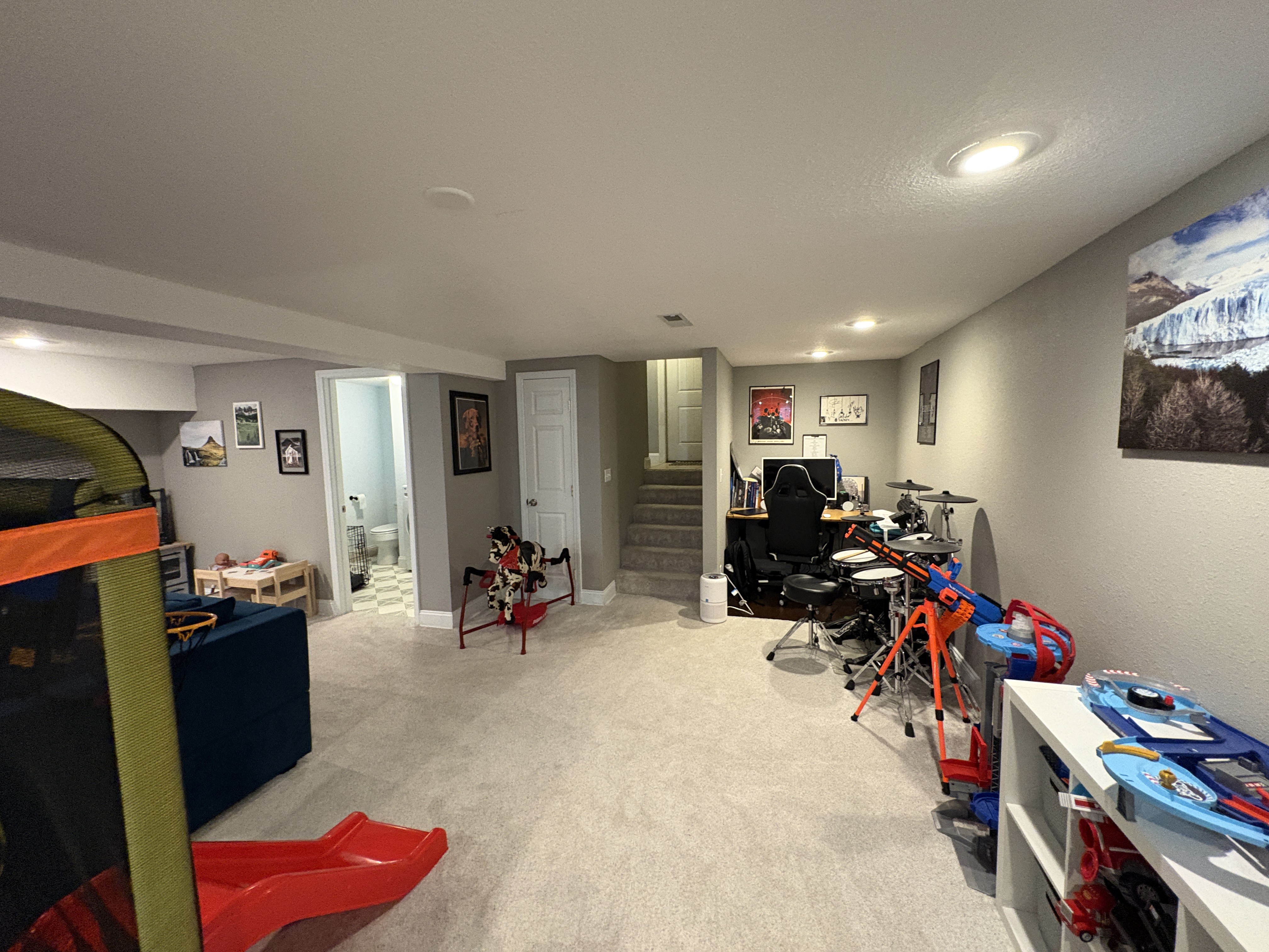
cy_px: 476
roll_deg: +1.3
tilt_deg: -3.2
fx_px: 513
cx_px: 634
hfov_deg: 102.1
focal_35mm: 14
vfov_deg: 85.7
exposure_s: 1/60
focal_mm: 2.22
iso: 640
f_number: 2.2
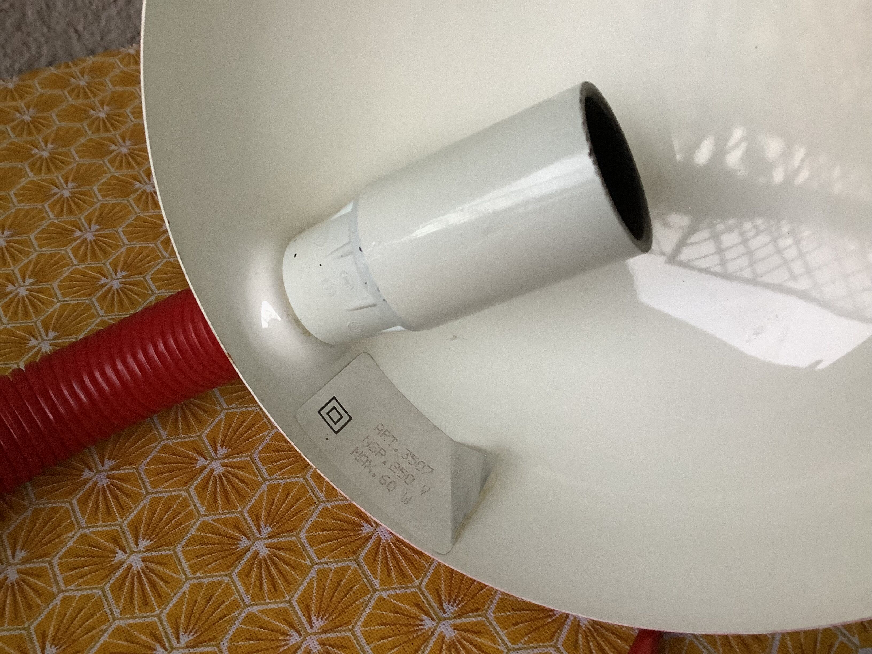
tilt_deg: -44.4
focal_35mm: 31
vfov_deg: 45.4
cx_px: 436
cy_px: 327
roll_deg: +2.5
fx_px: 781
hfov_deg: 58.4
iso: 320
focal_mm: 3.3
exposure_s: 1/60
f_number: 2.4
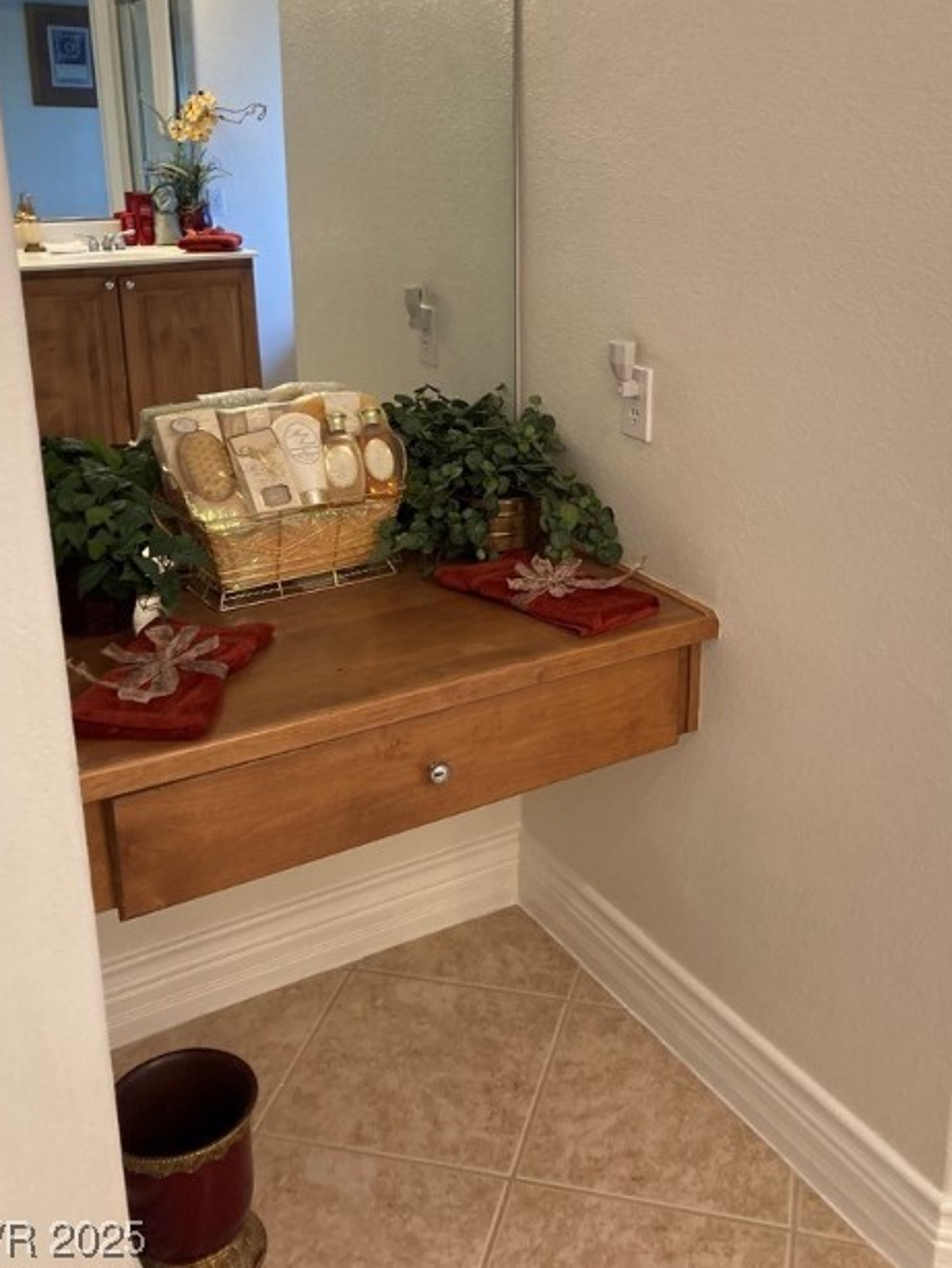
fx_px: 1283
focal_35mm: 35
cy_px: 492
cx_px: 533
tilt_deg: -14.8
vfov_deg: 52.2
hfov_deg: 40.7
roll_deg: -0.2
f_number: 1.8
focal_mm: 3.99
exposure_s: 1/60
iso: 125
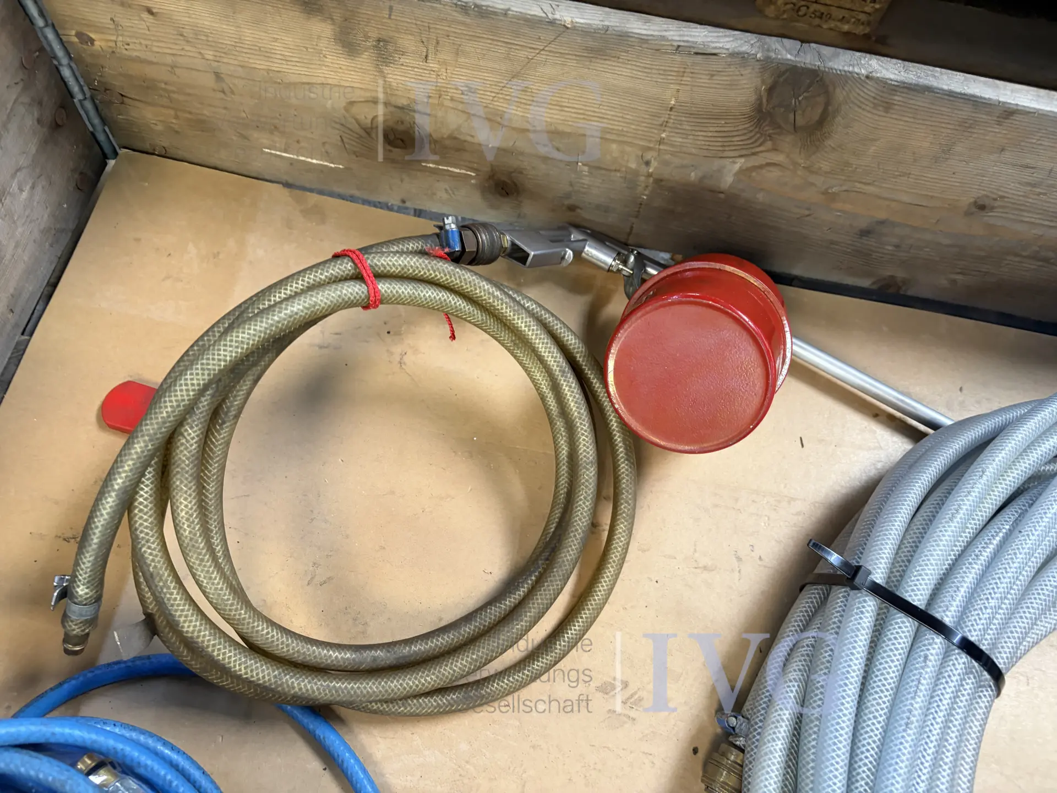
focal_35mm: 26
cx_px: 528
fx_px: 794
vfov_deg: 53.1
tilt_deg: -63.6
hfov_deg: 67.3
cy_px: 396
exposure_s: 1/60
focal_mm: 5.96
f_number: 1.6
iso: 250
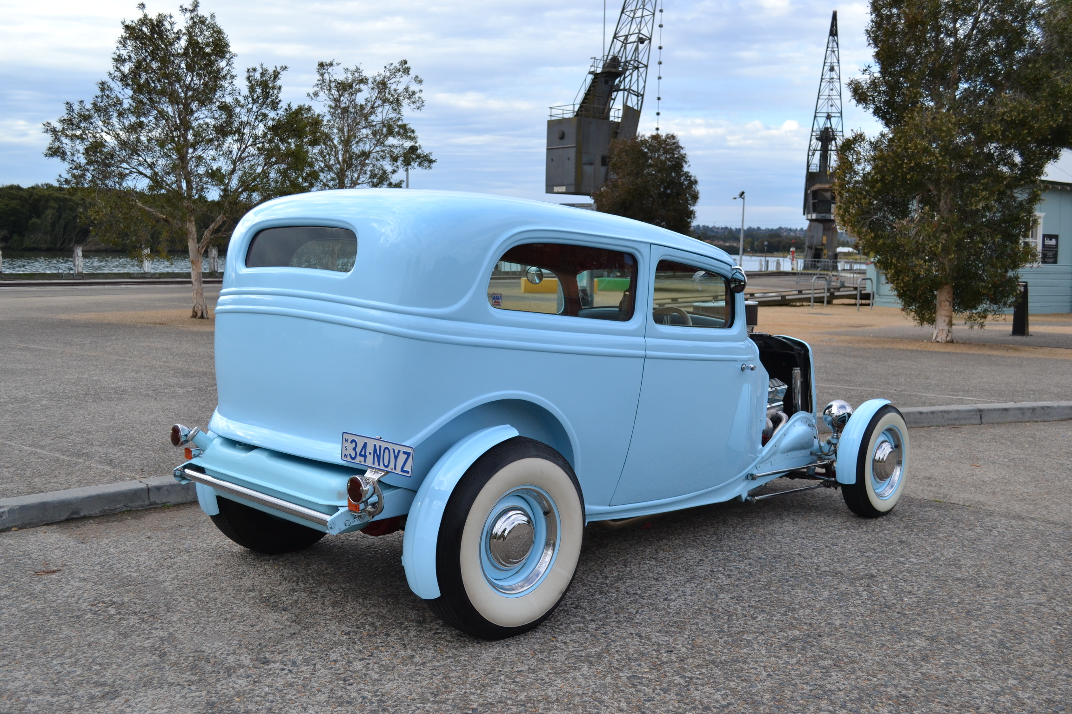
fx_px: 1072
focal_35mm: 36
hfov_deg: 53.1
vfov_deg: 36.9
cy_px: 357
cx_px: 536
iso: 400
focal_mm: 24
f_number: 5
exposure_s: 1/800
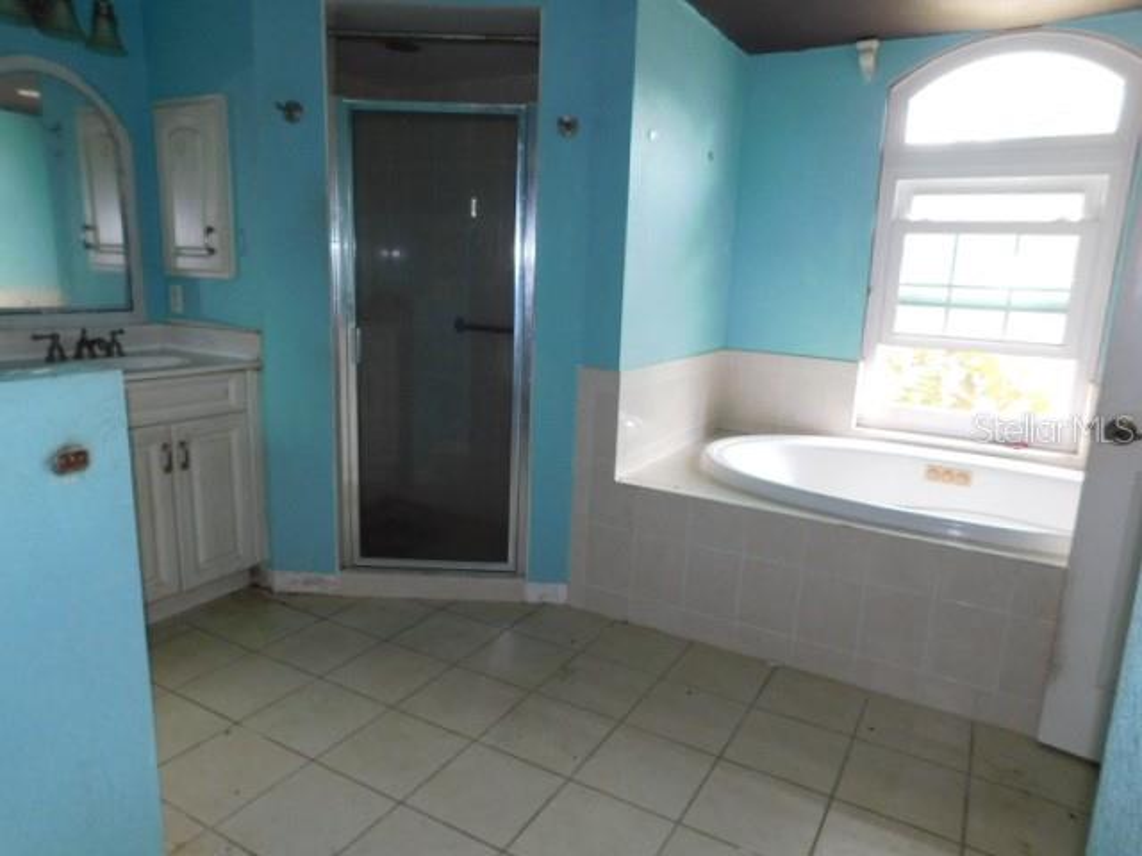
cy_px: 428
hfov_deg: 73.9
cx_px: 571
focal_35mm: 23
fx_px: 759
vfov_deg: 58.9
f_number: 3
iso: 200
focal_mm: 4
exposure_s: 1/30
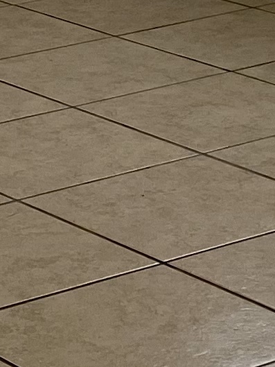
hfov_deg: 7.5
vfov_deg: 9.7
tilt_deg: -9.1
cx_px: 166
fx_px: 2096
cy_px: -151
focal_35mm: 198
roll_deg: +0.5
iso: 50
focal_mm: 4.25
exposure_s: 1/120
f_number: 1.8
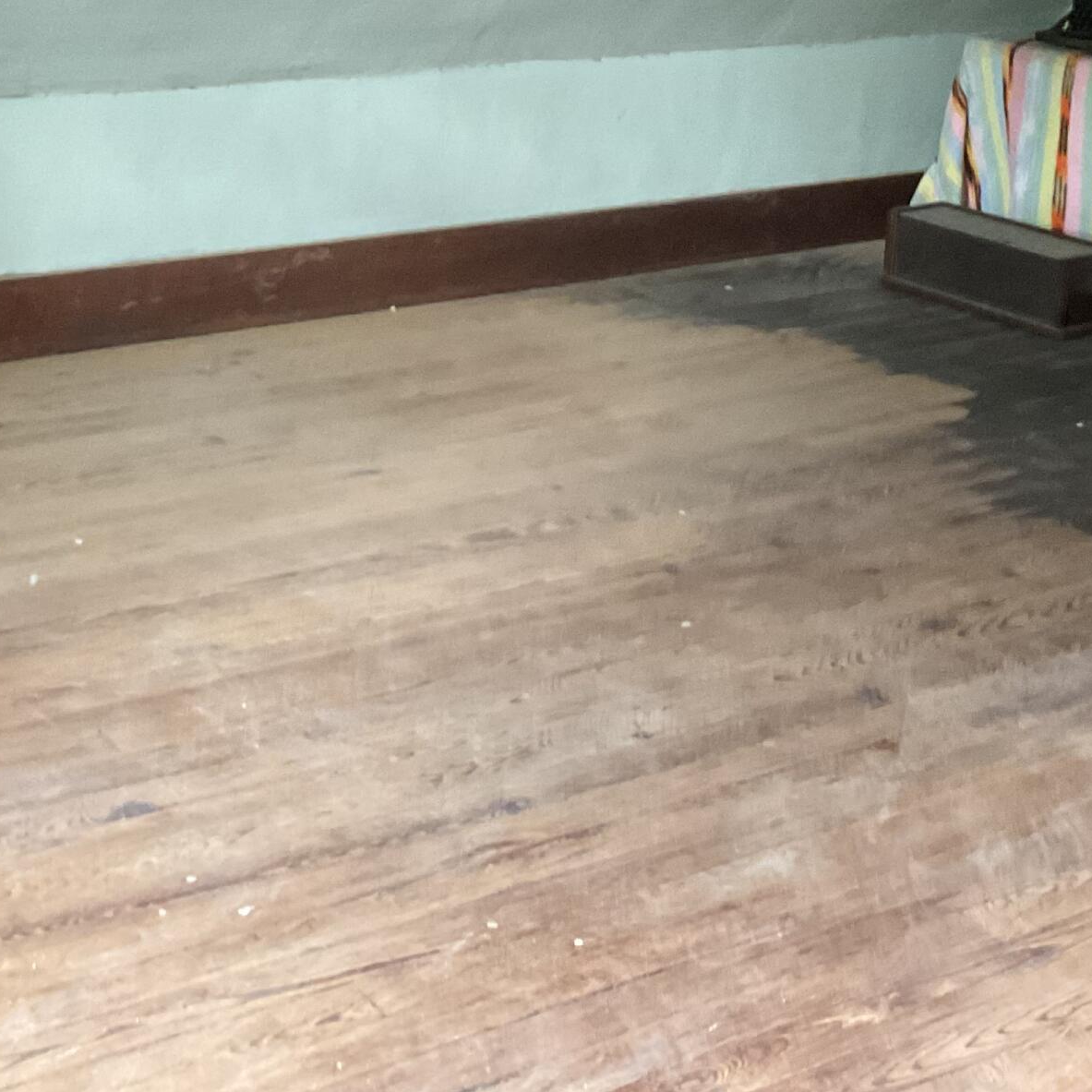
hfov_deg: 26.5
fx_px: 2320
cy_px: 138
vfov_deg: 25.8
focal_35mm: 65
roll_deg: -2.2
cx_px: 620
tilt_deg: -9.9
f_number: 1.8
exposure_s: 1/60
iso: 250
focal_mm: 3
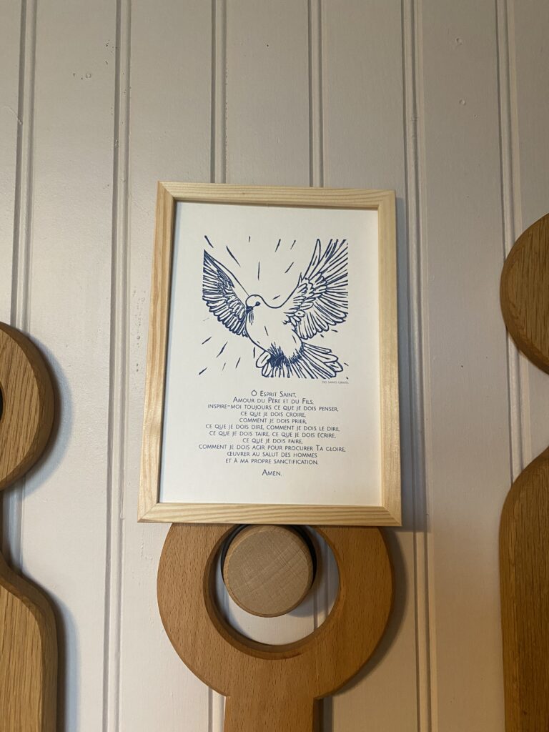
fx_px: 550
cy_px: 366
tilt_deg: +5.2
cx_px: 274
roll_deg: +1.1
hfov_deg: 53.1
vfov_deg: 67.3
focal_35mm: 26
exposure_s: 1/50
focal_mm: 4.25
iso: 250
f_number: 1.8
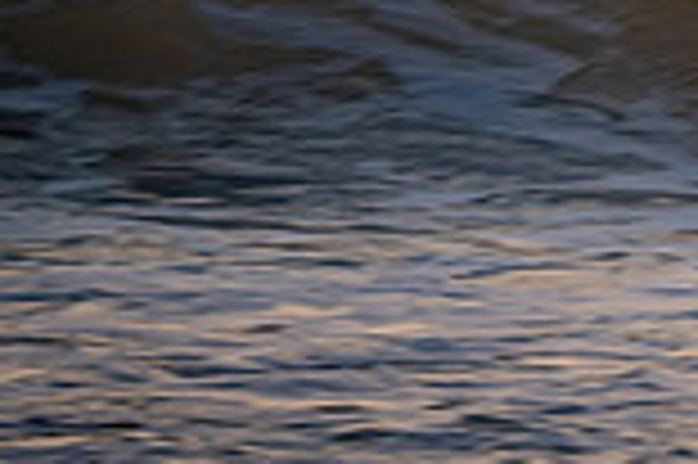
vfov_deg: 1.5
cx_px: 1148
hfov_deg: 2.2
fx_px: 17799
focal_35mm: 919
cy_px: -140
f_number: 14
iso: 64
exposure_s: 1/60
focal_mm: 200
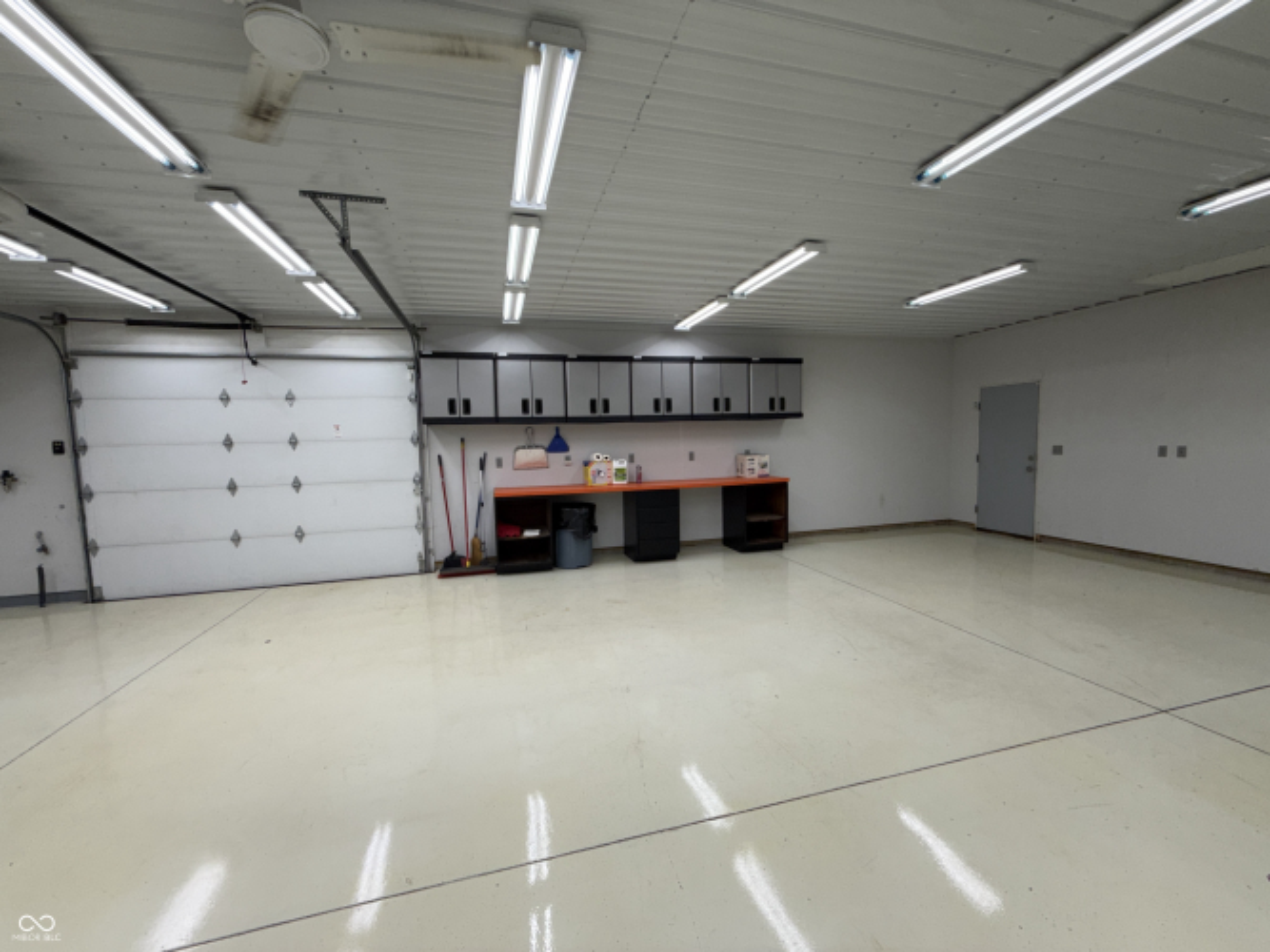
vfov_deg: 85.7
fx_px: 514
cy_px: 476
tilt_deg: -3.4
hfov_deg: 102.1
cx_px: 635
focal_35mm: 14
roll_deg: +0.5
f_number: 2.2
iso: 80
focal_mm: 2.22
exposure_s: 1/120
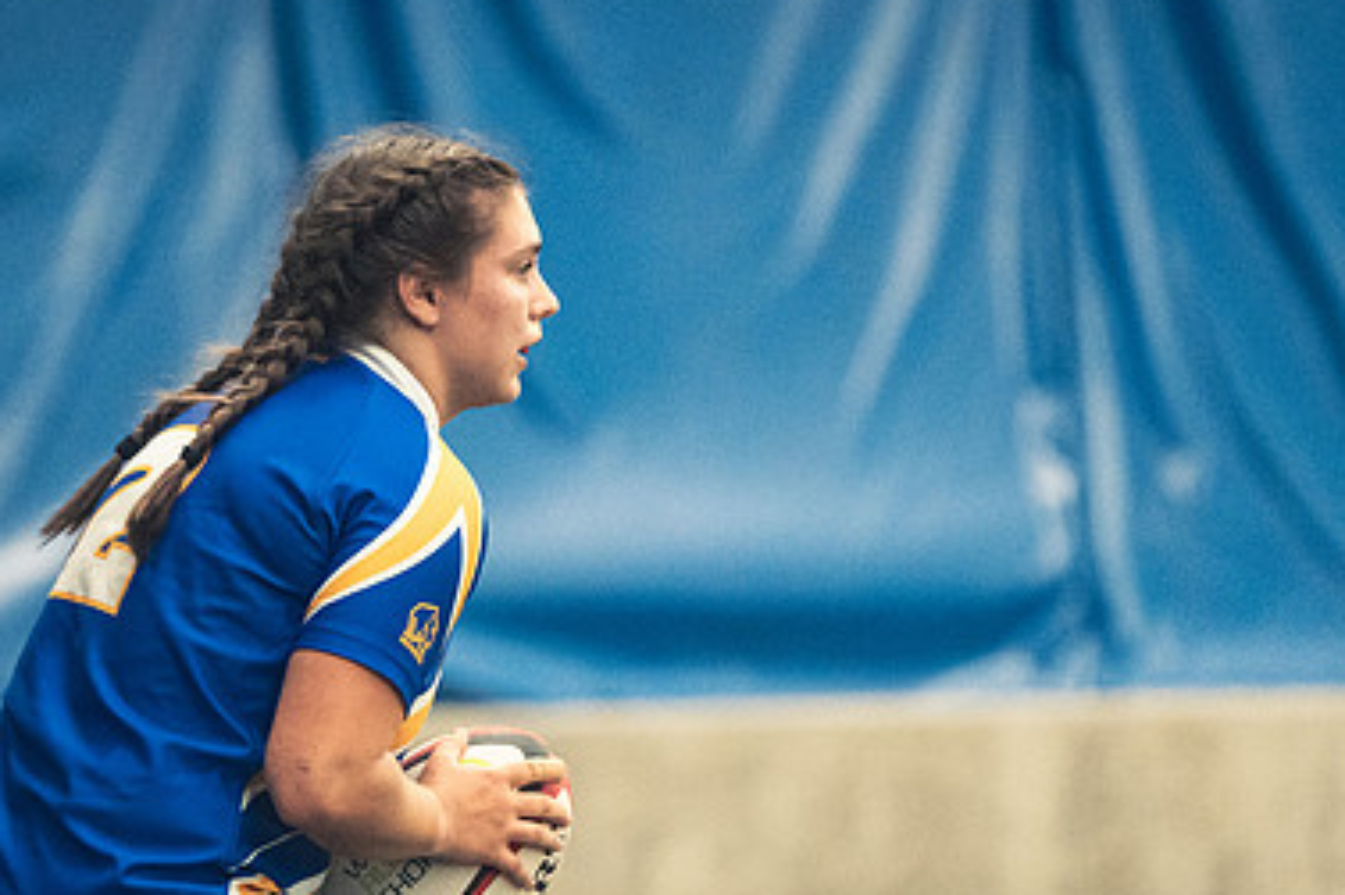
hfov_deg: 4.5
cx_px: 624
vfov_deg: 3.0
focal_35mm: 461
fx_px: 17215
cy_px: 663
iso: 12800
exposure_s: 1/500
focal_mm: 200
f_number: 2.8
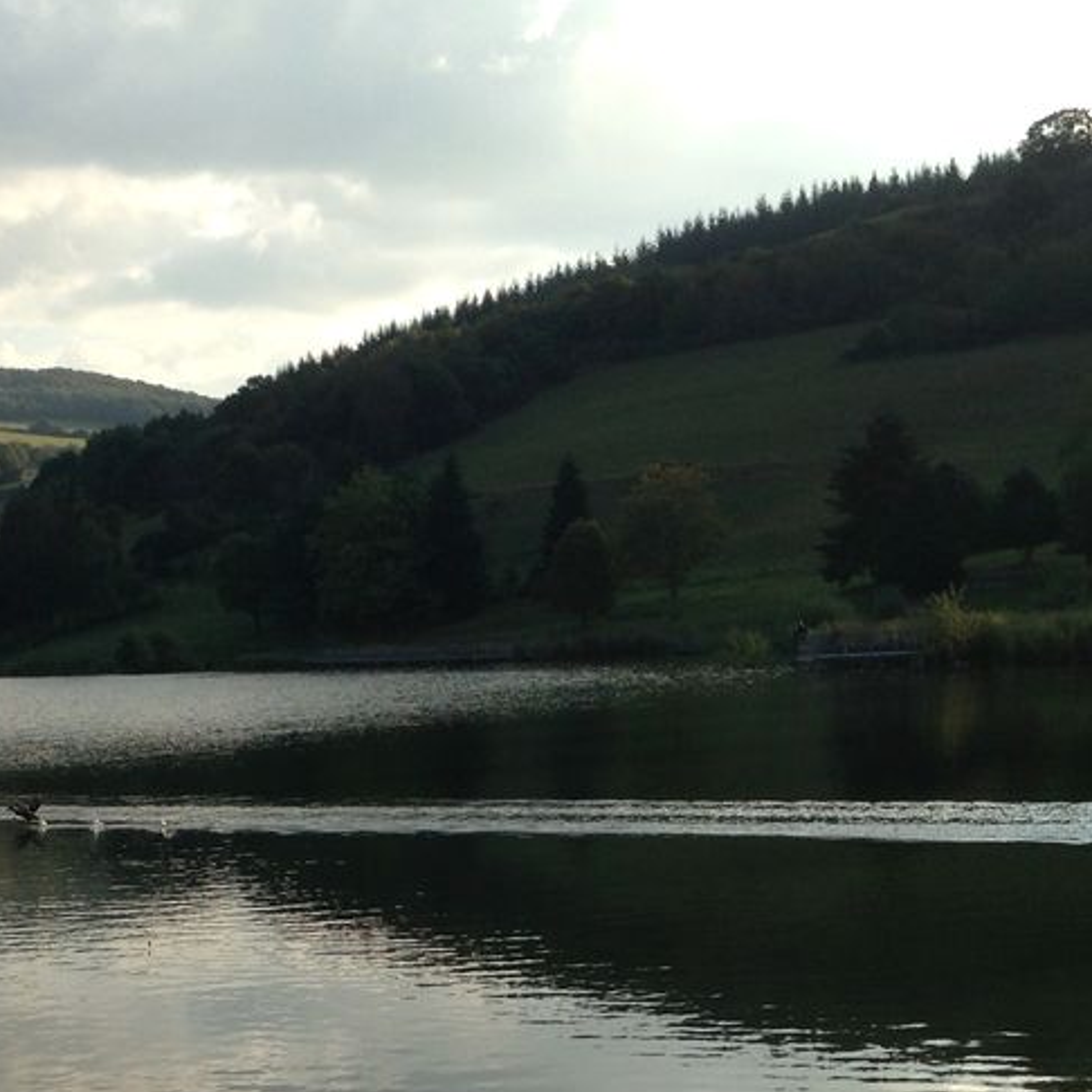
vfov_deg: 23.5
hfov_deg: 23.7
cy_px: 917
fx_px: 2570
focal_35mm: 72
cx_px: 252
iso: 50
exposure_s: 1/1043
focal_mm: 4.12
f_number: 2.4
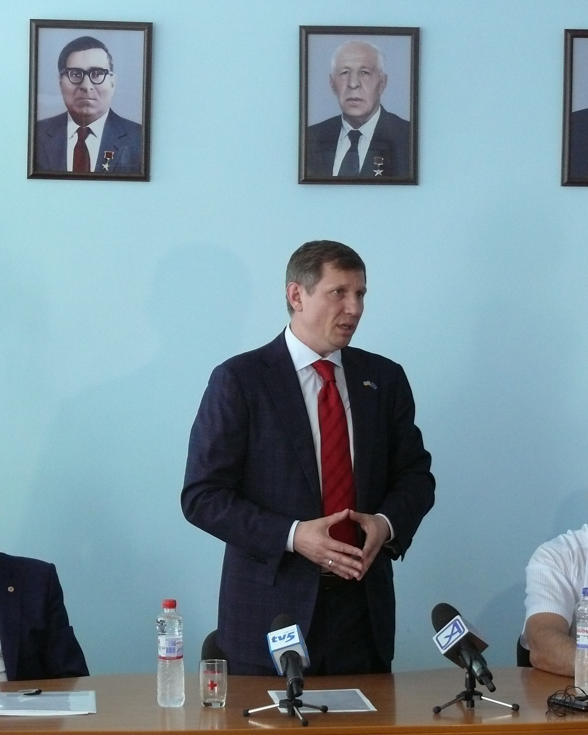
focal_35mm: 118
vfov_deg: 16.3
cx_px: 265
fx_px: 2567
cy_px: 367
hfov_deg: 13.1
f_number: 3.2
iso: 400
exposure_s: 1/50
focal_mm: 19.1
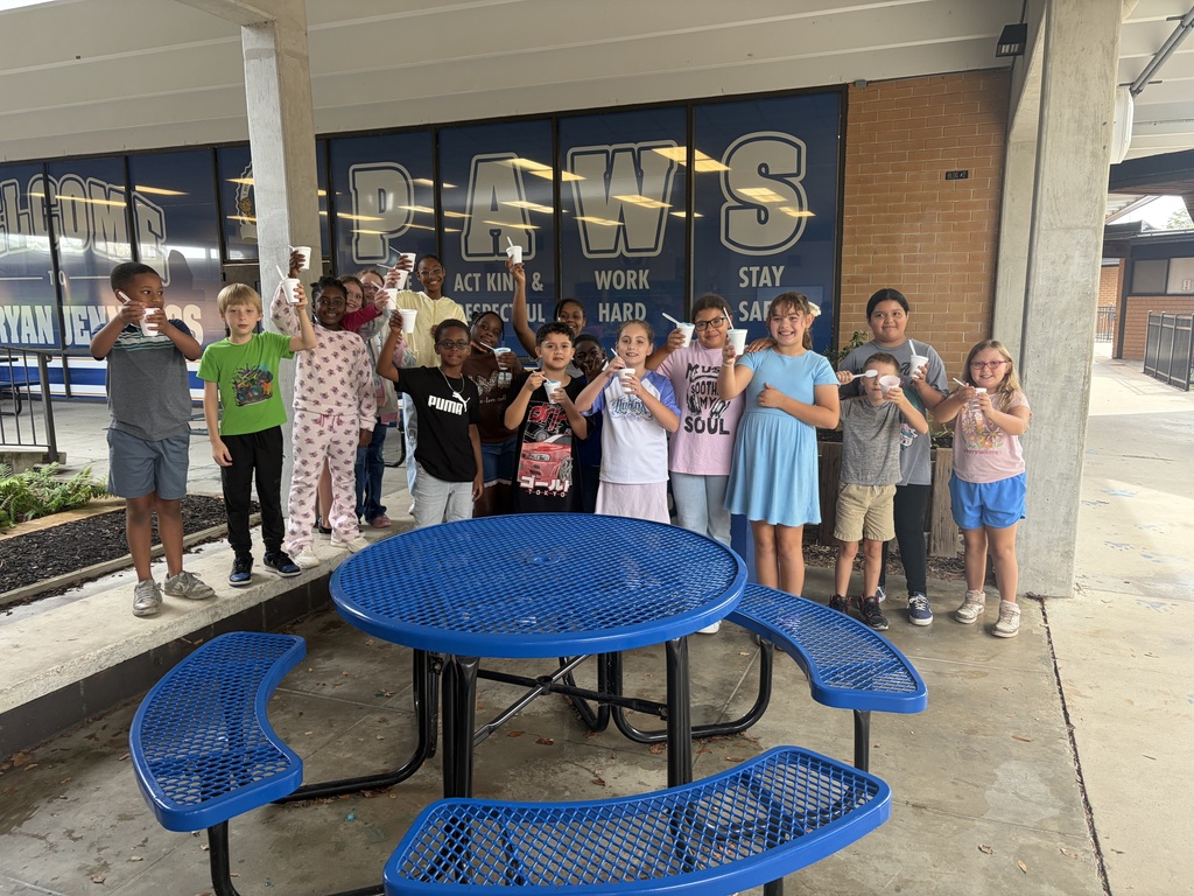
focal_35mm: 26
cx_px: 597
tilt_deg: -9.0
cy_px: 448
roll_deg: -0.9
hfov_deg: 67.3
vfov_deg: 53.1
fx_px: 897
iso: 64
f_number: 1.6
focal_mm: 5.96
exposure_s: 1/122
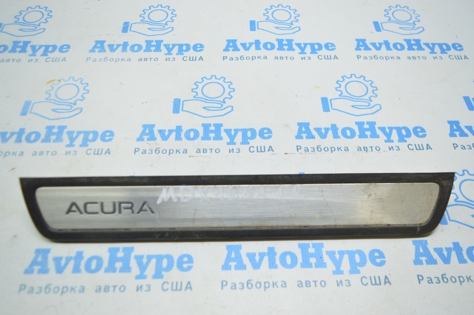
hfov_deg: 62.0
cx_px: 237
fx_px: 395
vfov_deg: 43.5
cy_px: 158
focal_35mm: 30
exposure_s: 1/60
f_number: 3.8
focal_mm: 20
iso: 400
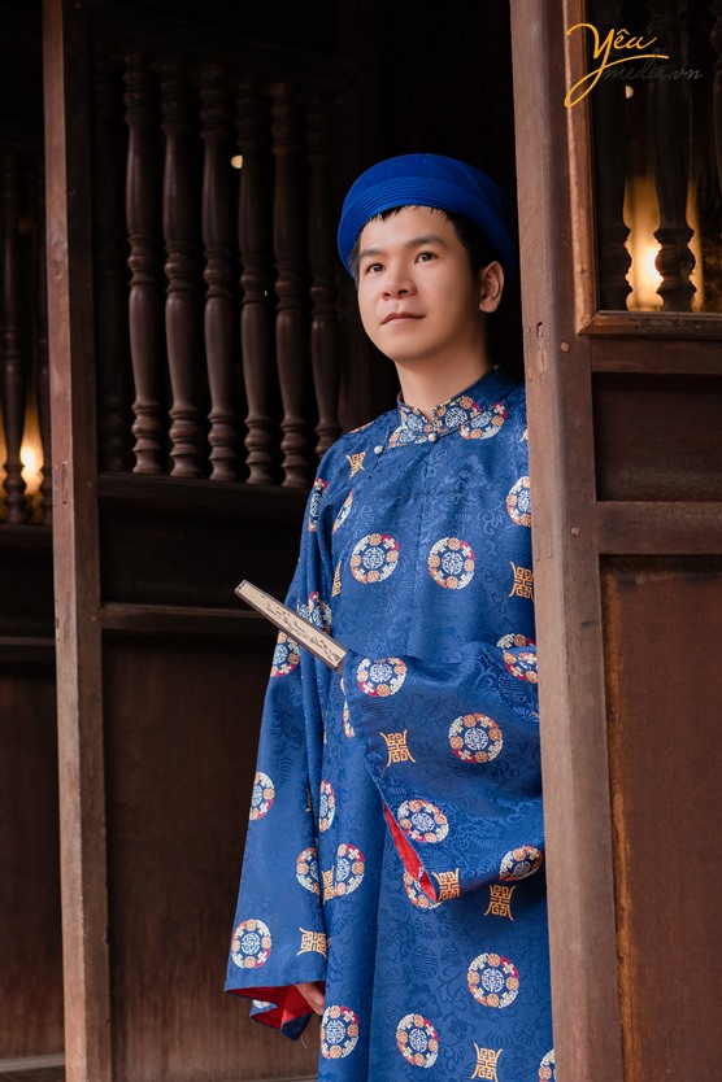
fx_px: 2467
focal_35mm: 82
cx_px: 361
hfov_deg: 16.7
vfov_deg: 24.8
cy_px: 541
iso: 400
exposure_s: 1/250
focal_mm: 55
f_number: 3.2
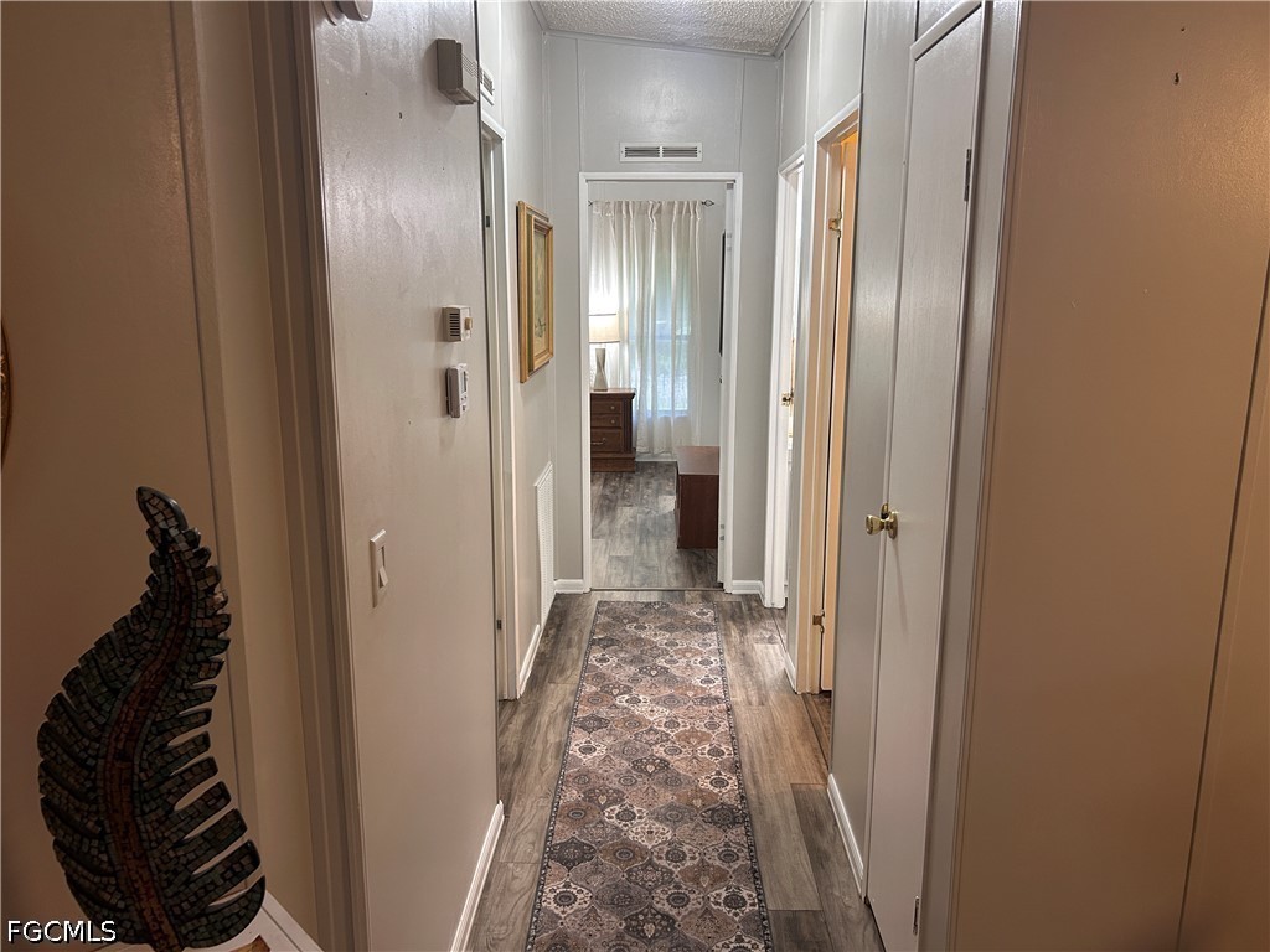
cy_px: 476
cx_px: 635
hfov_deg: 67.3
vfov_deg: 53.1
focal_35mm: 26
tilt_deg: -12.1
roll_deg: -0.1
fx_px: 954
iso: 160
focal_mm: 5.7
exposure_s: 1/60
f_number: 1.5
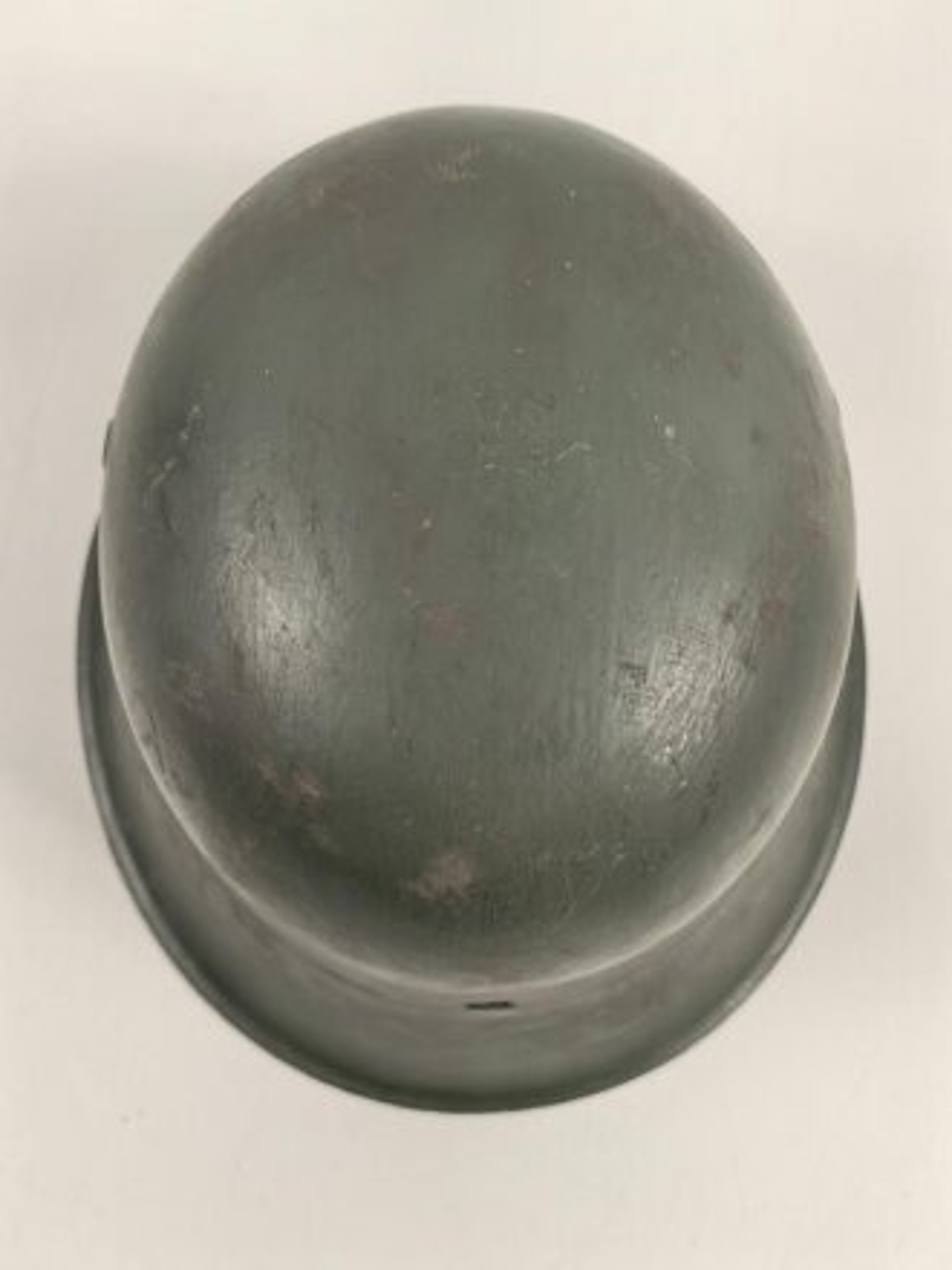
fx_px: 1357
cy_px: 635
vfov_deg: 50.1
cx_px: 476
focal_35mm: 37
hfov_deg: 38.7
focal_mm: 8.5
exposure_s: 1/1157
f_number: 2
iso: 1000
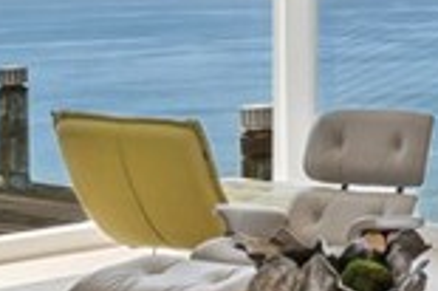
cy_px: -28
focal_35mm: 106
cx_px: 613
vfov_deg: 12.7
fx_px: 1288
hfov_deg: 17.7
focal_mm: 16
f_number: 9
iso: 160
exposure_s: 1/100
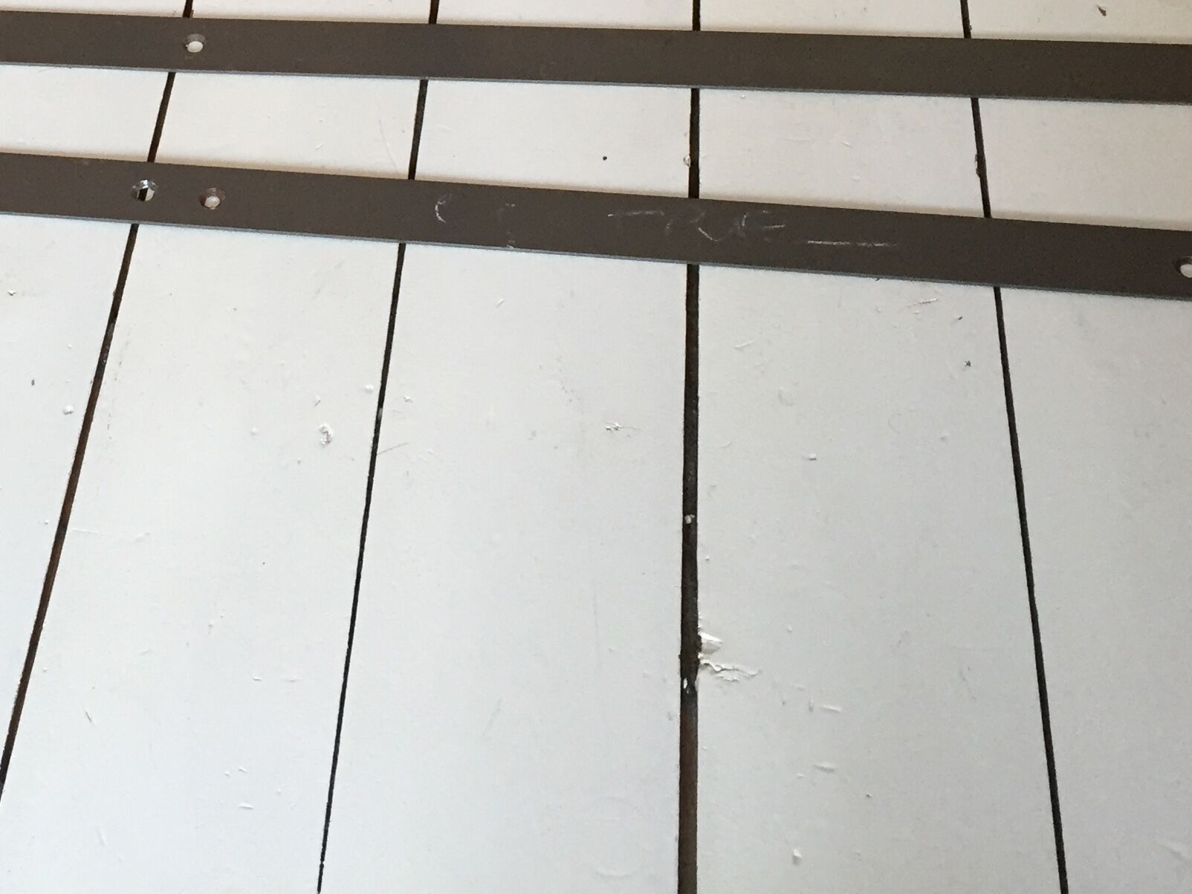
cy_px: -13
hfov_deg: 31.9
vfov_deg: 23.7
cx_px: 262
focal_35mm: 59
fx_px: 2032
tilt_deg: -47.6
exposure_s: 1/33
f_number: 2.2
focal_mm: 4.15
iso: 80
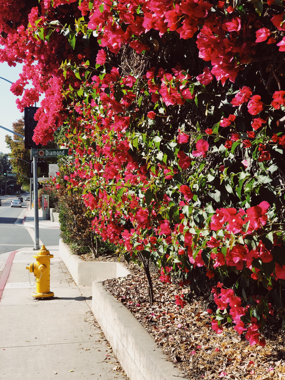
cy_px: 190
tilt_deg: +1.0
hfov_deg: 25.7
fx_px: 626
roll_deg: +0.1
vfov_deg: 33.8
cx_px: 142
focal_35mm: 57
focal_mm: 6.6
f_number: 2.8
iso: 20
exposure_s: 1/296
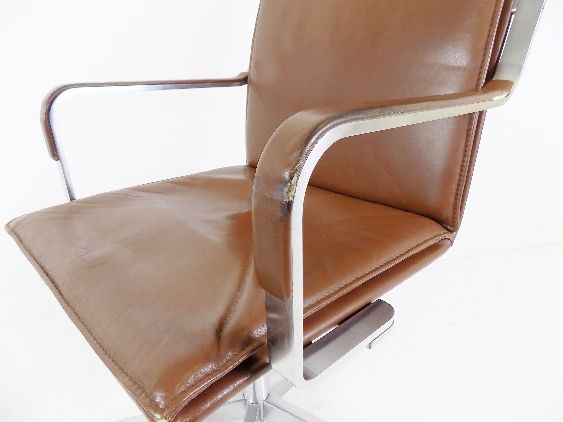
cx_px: 282
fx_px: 374
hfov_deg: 73.9
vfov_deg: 58.9
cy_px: 211
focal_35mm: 23
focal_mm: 4
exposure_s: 1/30
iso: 200
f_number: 3.1
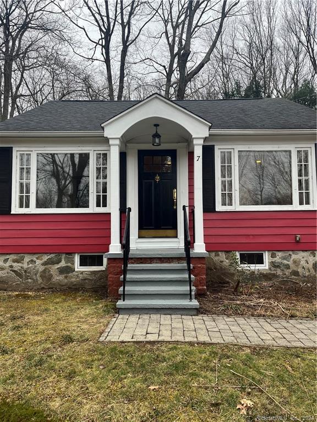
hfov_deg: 53.1
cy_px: 211
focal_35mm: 26
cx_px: 158
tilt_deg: +5.8
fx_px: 317
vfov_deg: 67.3
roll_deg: +1.6
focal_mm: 5.1
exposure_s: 1/331
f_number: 1.6
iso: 50
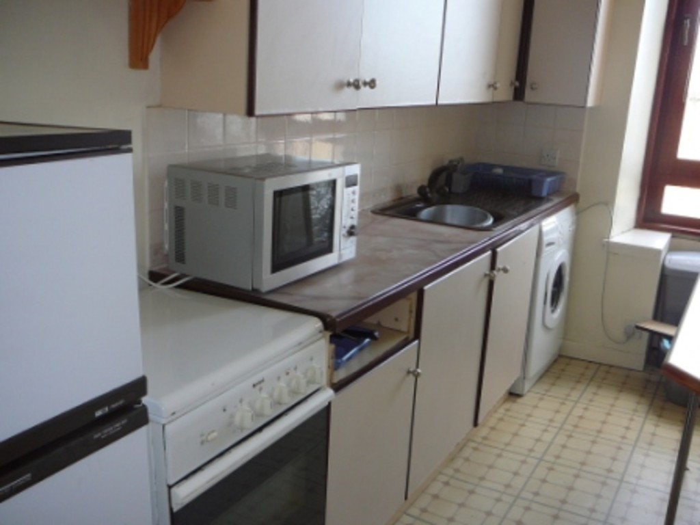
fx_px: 708
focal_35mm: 35
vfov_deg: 40.7
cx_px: 350
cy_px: 262
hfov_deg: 52.6
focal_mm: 5.2
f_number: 2.8
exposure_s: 1/30
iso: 100
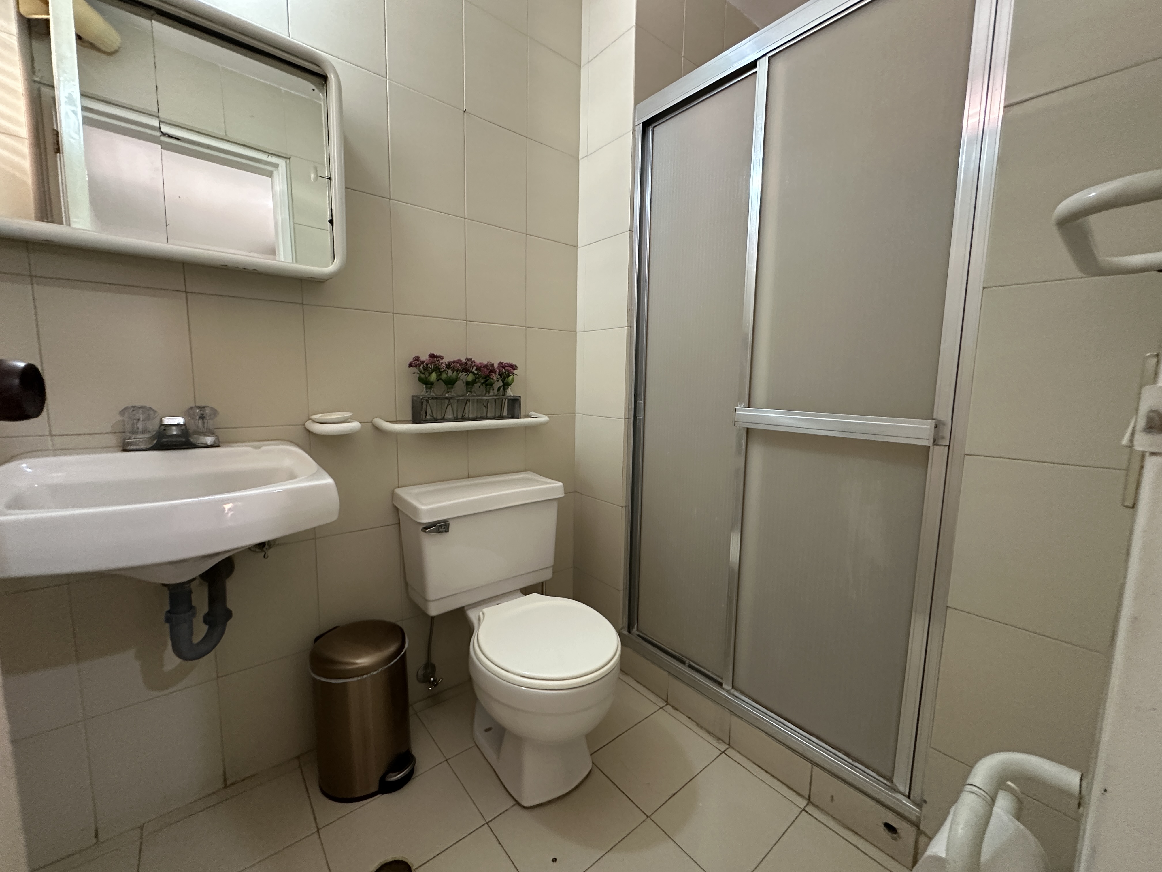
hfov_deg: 102.1
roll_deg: -1.1
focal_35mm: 14
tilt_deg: -7.2
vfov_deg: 85.7
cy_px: 436
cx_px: 581
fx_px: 470
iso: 500
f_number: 2.2
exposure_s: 1/60
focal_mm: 2.22
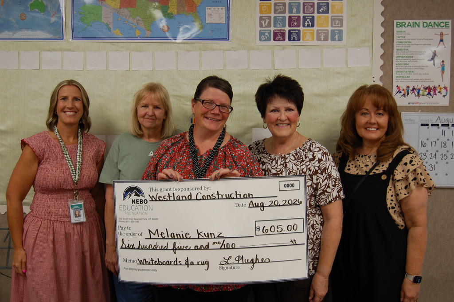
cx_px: 227
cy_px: 151
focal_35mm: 34
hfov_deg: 55.1
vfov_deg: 38.3
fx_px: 435
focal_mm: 23
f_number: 4
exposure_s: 1/60
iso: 400
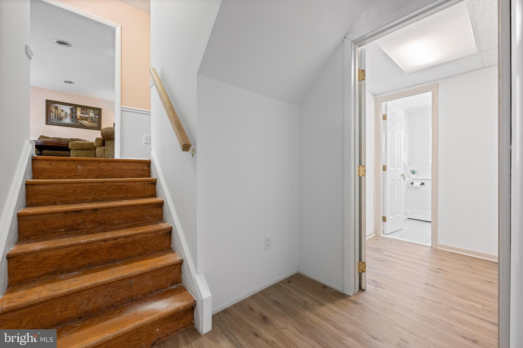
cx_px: 262
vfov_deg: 81.2
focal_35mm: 14
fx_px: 203
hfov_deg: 104.3
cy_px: 174
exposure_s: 1/5
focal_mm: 14
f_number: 8
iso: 320
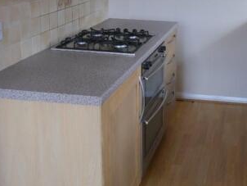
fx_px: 386
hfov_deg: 34.3
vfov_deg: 26.1
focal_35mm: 54
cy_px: 14
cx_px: 204
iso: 160
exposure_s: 1/125
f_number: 3.5
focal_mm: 14
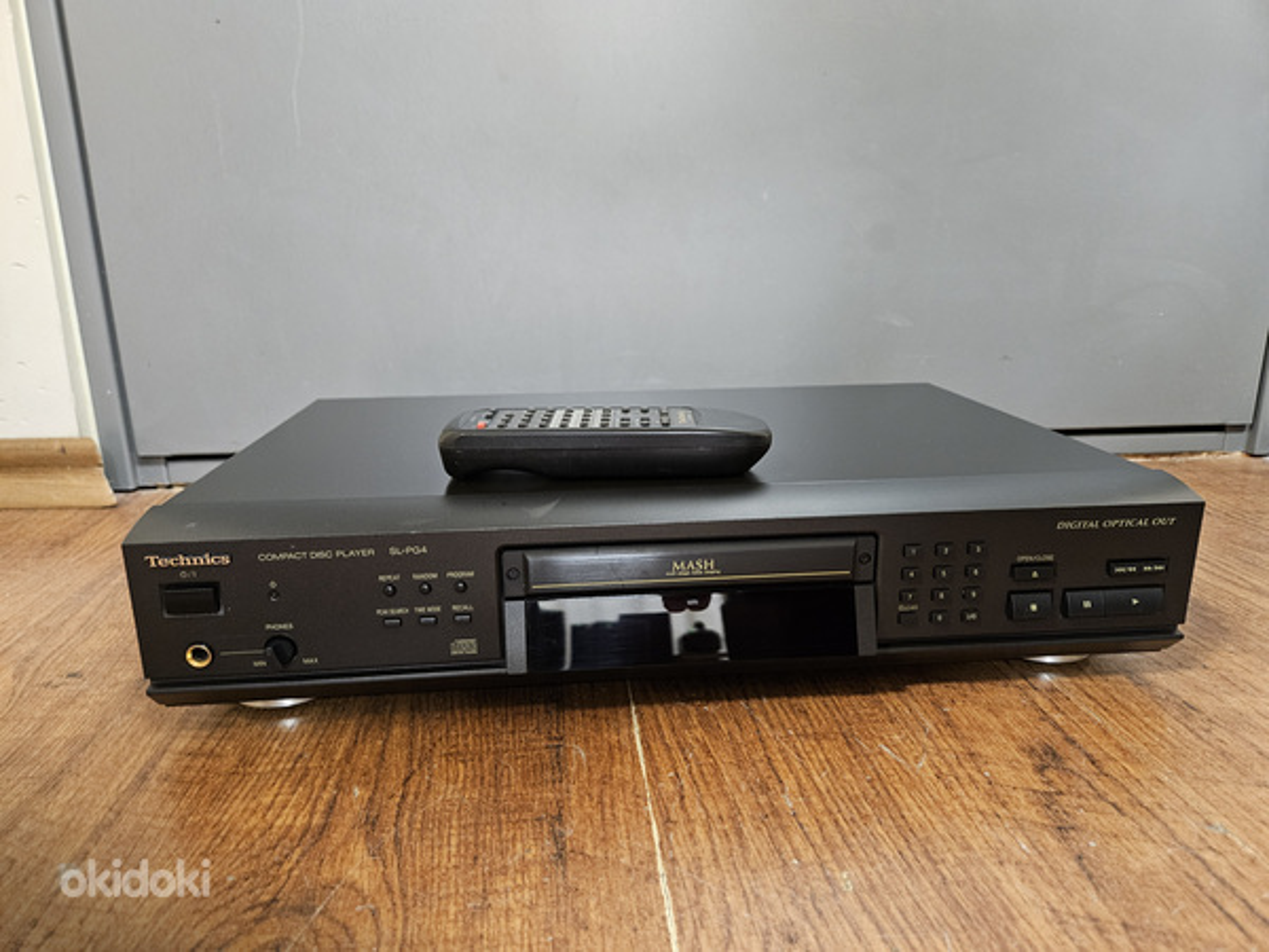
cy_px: 476
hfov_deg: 73.9
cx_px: 634
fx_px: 843
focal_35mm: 23
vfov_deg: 58.9
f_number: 1.8
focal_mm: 5.4
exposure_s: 1/33.3
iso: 640
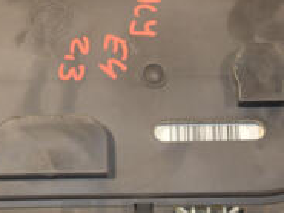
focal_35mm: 164
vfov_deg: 9.0
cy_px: 18
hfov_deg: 12.0
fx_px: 1343
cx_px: 32
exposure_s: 1/200
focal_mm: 35
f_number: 5.6
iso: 800
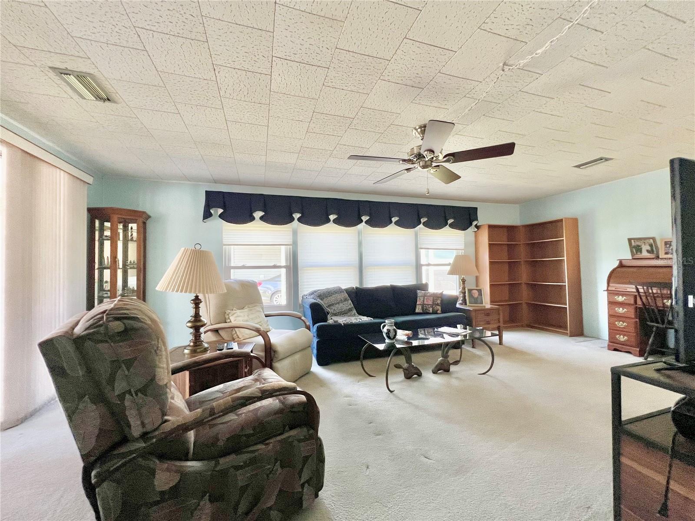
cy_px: 260
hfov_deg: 106.2
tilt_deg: +0.7
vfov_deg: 89.9
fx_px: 261
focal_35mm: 13
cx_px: 348
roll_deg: +0.5
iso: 125
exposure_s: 1/120
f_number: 1.8
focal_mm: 1.57
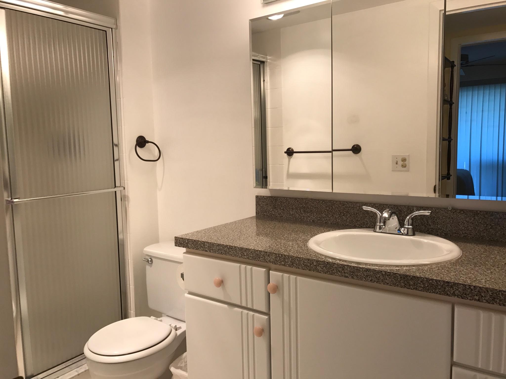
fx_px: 409
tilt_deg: -6.1
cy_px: 190
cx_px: 253
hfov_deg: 63.4
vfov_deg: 49.7
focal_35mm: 28
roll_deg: +1.4
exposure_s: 1/120
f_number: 1.8
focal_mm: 3.99
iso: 40
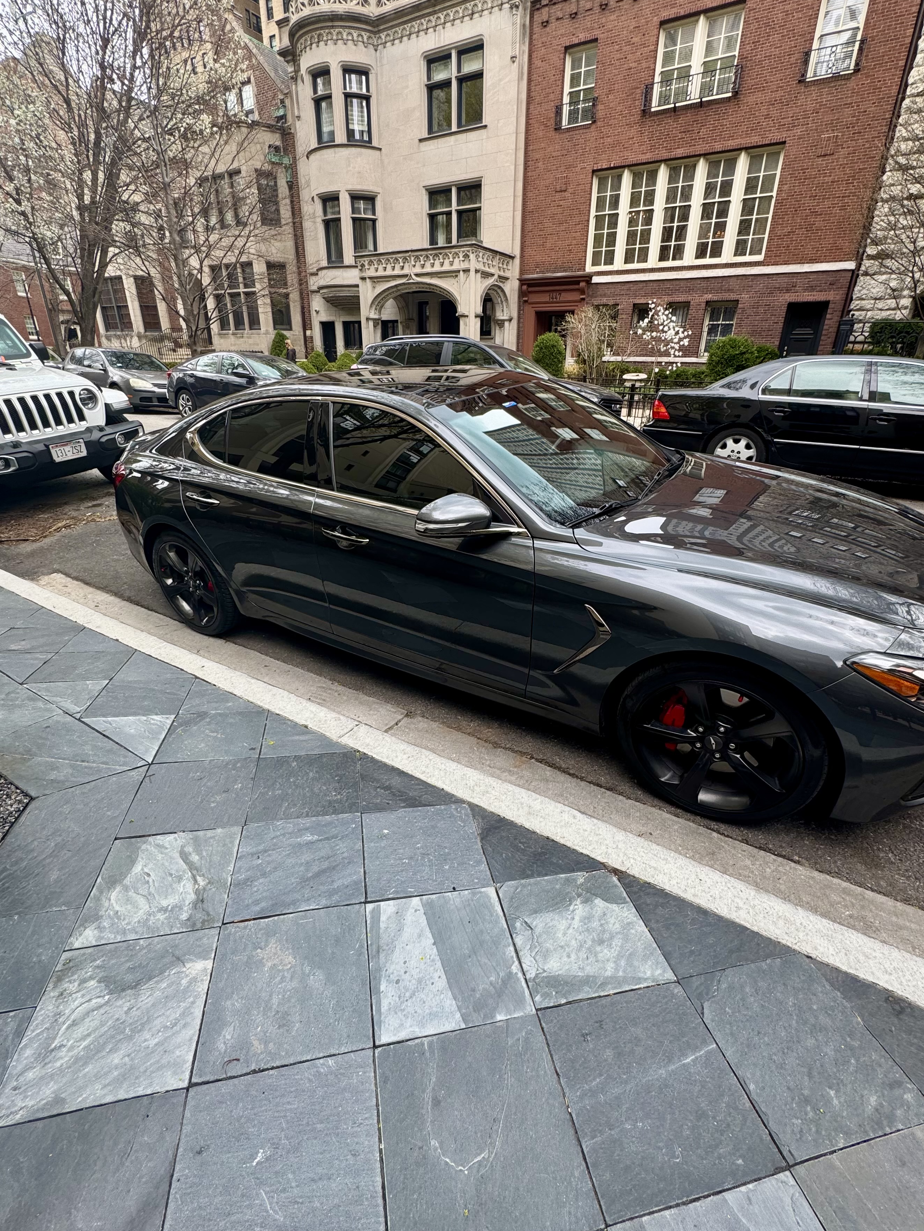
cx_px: 467
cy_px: 615
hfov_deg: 78.1
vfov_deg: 94.5
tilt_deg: -23.8
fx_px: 569
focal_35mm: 16
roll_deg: -0.8
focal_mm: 2.22
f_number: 2.2
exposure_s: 1/219
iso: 40
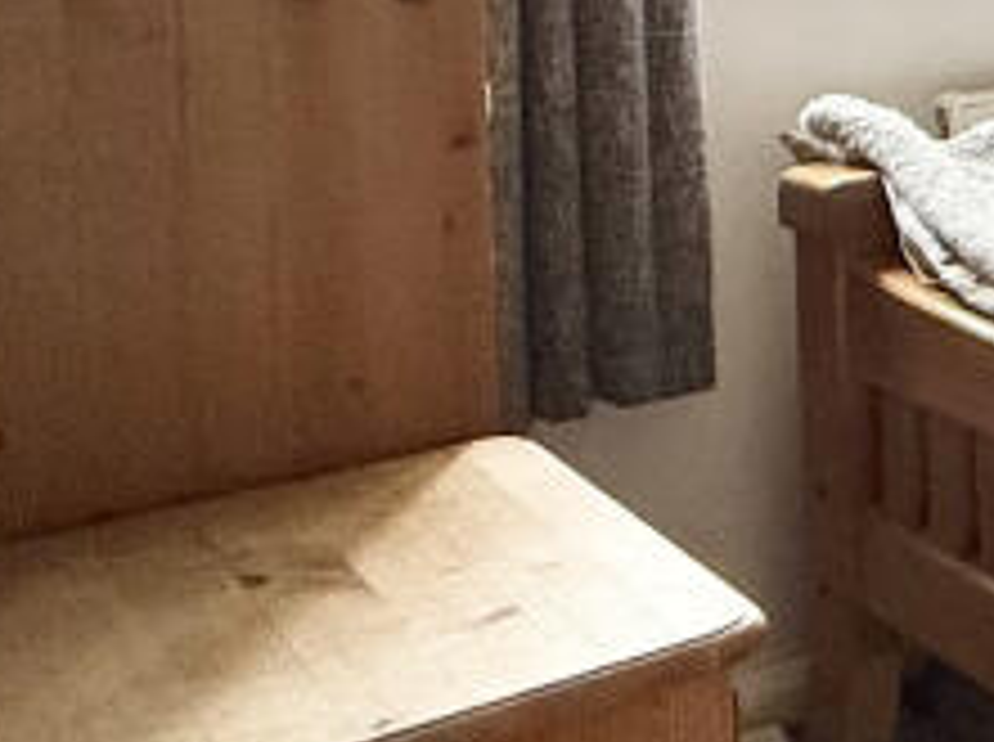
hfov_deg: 19.5
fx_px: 1863
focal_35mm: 65
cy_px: -85
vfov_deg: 21.3
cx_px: 1912
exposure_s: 1/100
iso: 160
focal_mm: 2.22
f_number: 2.2
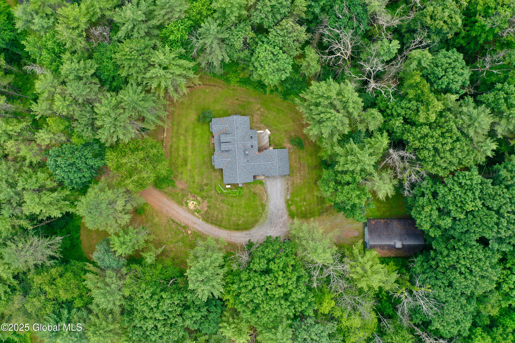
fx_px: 401
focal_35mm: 28
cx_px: 258
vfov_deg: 46.4
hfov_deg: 65.5
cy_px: 172
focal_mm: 10.26
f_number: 4.5
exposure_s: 1/120
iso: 100
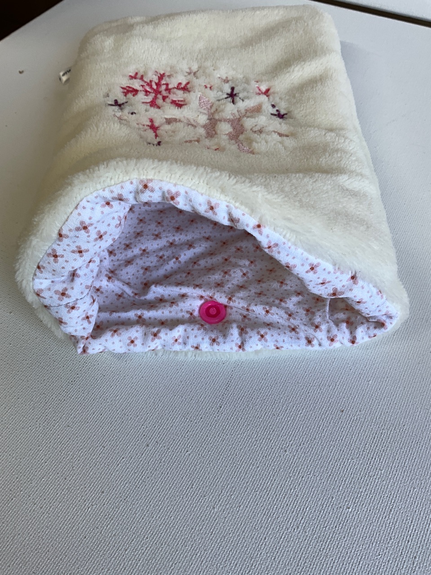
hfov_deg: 48.2
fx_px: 481
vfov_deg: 61.7
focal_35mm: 29
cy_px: 288
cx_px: 216
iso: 16
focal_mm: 3
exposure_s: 1/100
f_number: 1.8
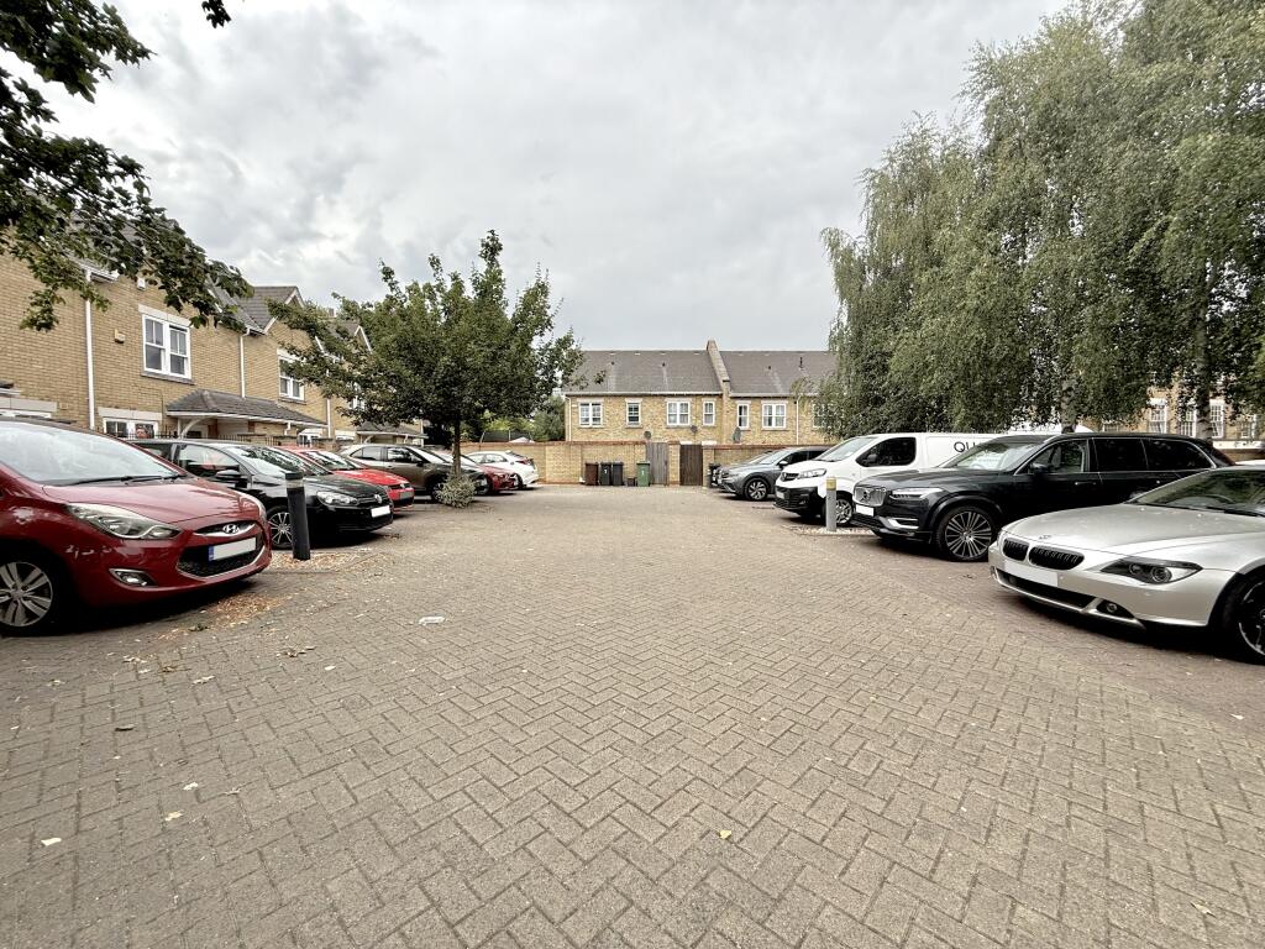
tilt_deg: -1.1
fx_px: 512
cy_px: 474
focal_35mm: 14
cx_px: 632
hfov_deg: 102.1
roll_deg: -0.2
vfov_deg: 85.7
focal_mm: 2.22
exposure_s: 1/694
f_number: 2.2
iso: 50
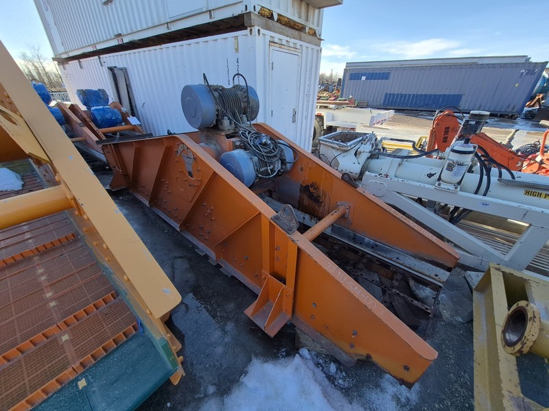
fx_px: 206
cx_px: 274
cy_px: 206
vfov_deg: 89.9
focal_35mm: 13
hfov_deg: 106.2
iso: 50
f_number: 2.2
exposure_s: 1/658
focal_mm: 1.74
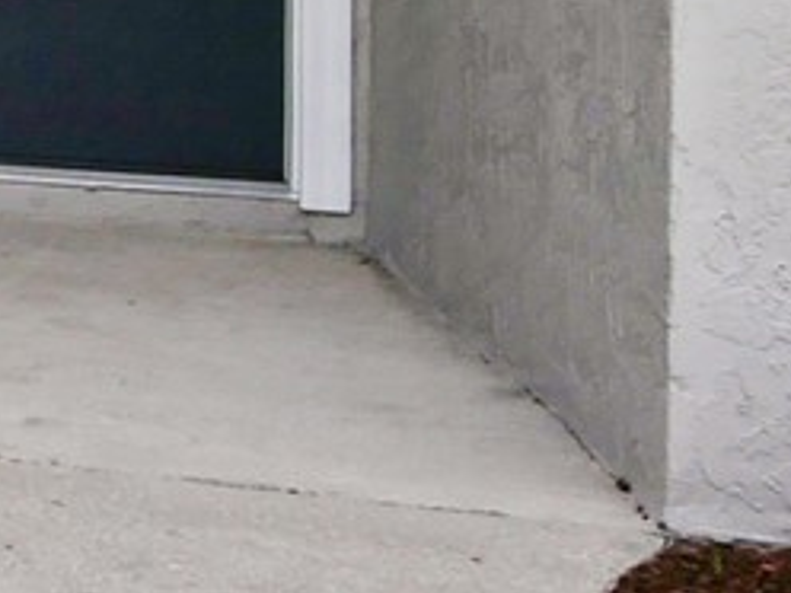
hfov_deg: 10.9
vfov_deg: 12.2
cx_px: -1608
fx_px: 2651
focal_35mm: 116
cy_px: -296
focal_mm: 9
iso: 200
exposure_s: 1/400
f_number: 8
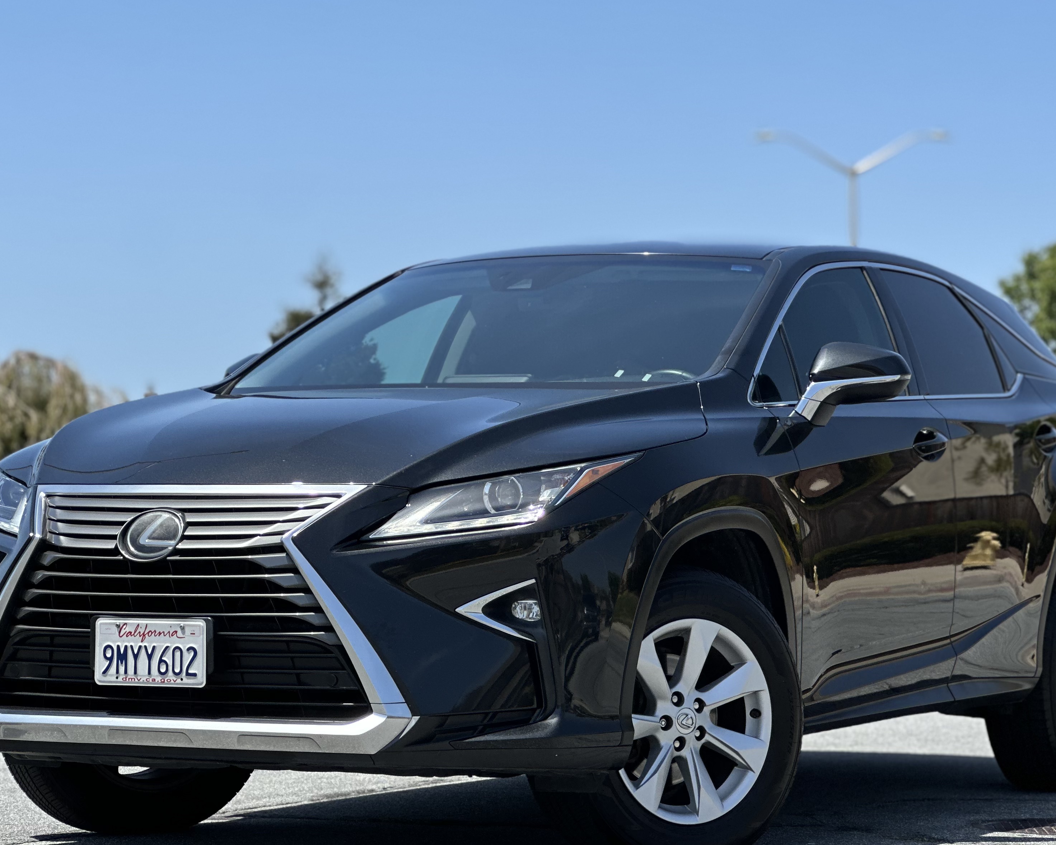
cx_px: 551
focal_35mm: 103
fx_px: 3219
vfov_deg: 15.0
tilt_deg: +2.7
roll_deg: -0.7
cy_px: 449
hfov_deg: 18.6
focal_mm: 9
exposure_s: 1/479
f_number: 2.8
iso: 32
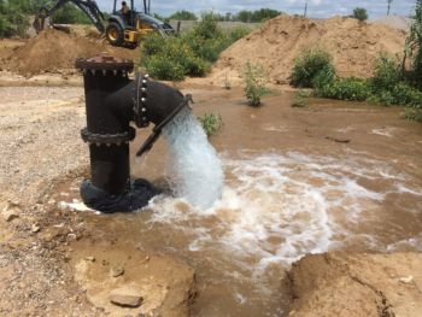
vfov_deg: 46.8
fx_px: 366
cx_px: 211
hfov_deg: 59.9
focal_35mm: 30
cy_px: 158
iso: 40
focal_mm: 4.12
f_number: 2.2
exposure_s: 1/4115
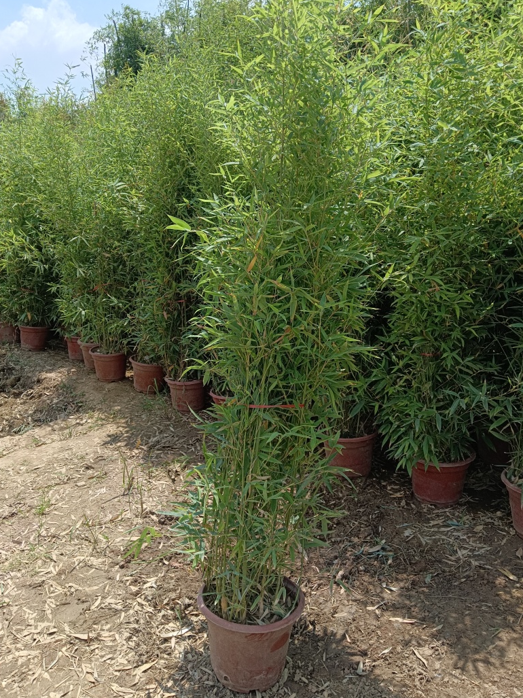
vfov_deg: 65.3
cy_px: 345
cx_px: 262
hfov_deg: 51.3
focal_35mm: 27
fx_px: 544
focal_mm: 4.05
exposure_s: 1/735
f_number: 1.8
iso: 102
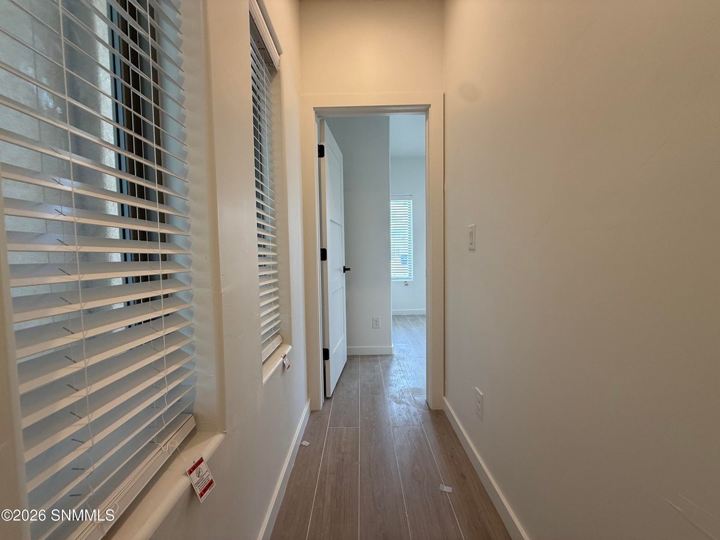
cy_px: 270
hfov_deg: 102.1
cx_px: 360
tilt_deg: -3.0
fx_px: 291
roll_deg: +0.7
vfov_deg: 85.7
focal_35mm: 14
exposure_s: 1/120
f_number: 2.2
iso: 80
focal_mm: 2.22
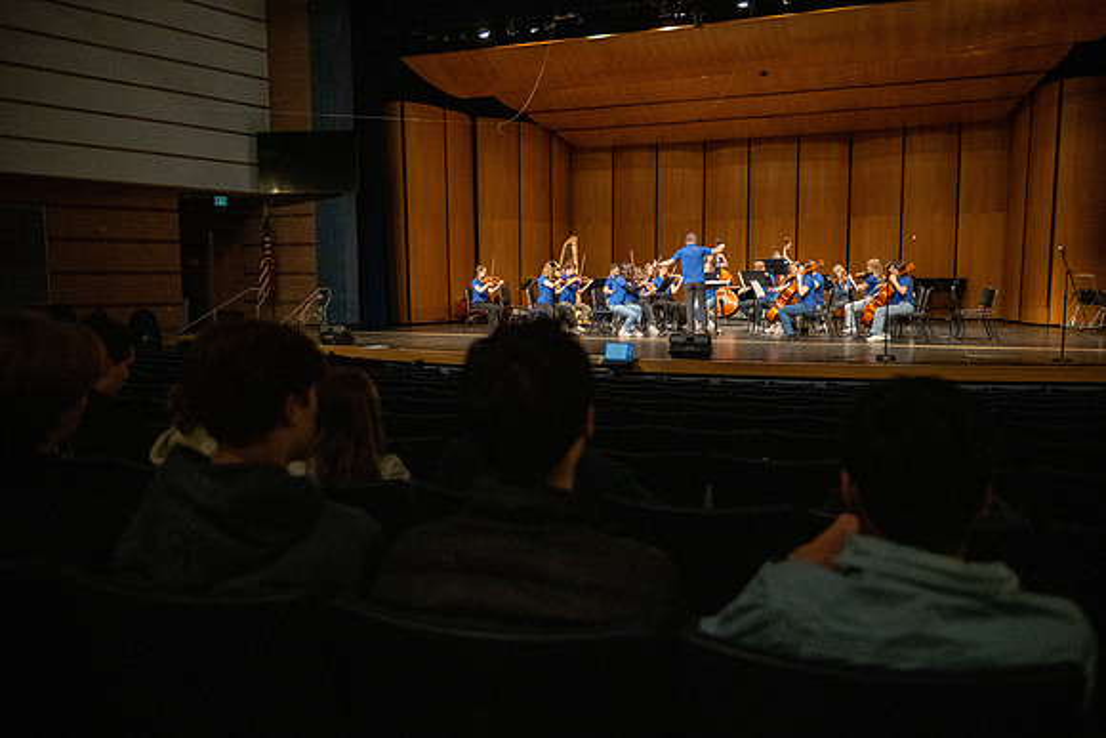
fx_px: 907
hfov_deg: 62.7
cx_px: 553
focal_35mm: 30
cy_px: 369
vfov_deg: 44.3
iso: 3200
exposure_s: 1/500
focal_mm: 29
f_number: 2.8
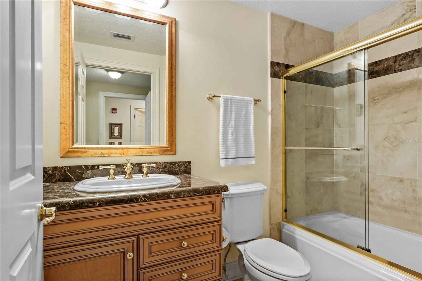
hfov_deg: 88.5
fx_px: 217
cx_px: 211
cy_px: 140
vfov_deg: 65.8
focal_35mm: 18
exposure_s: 1/2
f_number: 8
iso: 400
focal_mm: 18.5
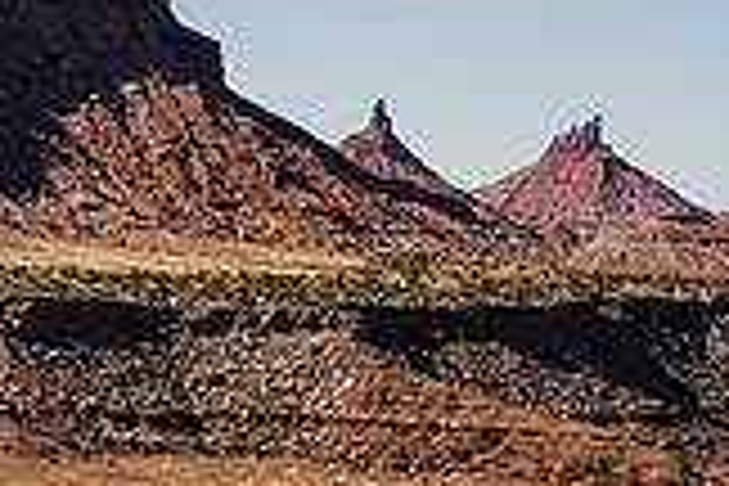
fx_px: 4131
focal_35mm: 204
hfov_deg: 9.9
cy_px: 389
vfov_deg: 6.7
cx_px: -171
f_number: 7.1
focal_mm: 57
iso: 160
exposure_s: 1/500
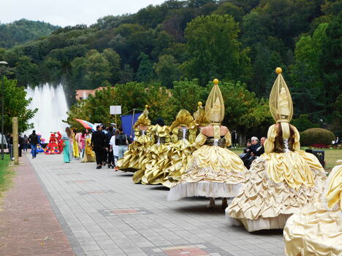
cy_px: 128
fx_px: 583
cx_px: 171
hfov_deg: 32.7
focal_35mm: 59
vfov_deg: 24.8
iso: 125
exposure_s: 1/250
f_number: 4
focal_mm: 10.4
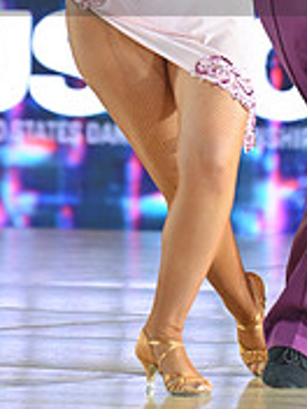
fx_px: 7509
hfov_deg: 2.3
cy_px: -60
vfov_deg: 3.1
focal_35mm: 635
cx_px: 162
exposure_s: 1/250
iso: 2000
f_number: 4
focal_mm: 200
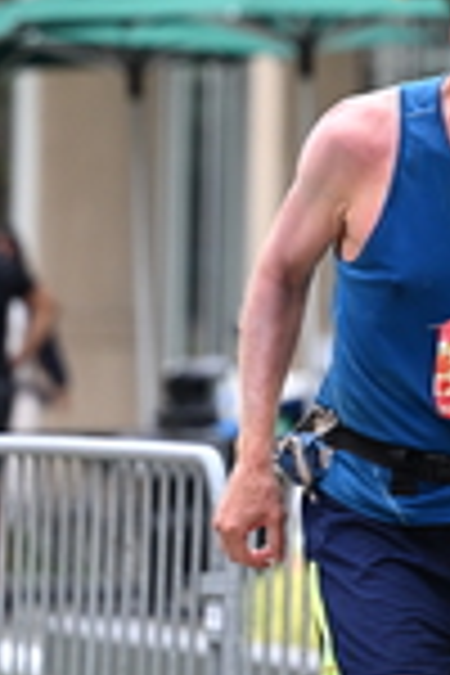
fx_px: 9618
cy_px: 194
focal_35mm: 513
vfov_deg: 4.0
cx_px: 641
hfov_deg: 2.7
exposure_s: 1/1600
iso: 640
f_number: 2.8
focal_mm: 140
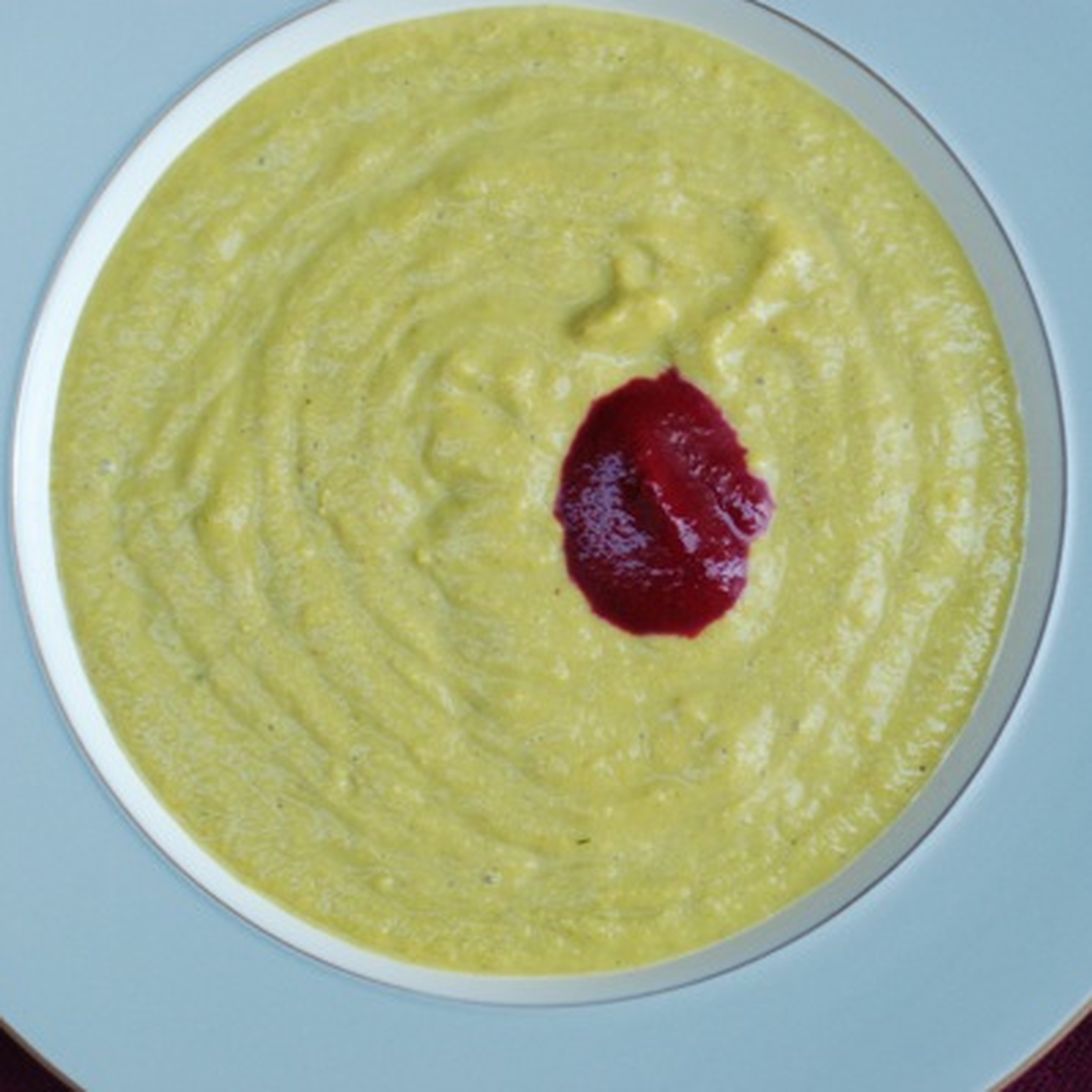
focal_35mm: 96
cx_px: 712
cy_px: 546
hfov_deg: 18.1
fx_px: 3426
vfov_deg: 18.1
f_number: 2.2
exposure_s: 1/640
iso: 800
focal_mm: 50
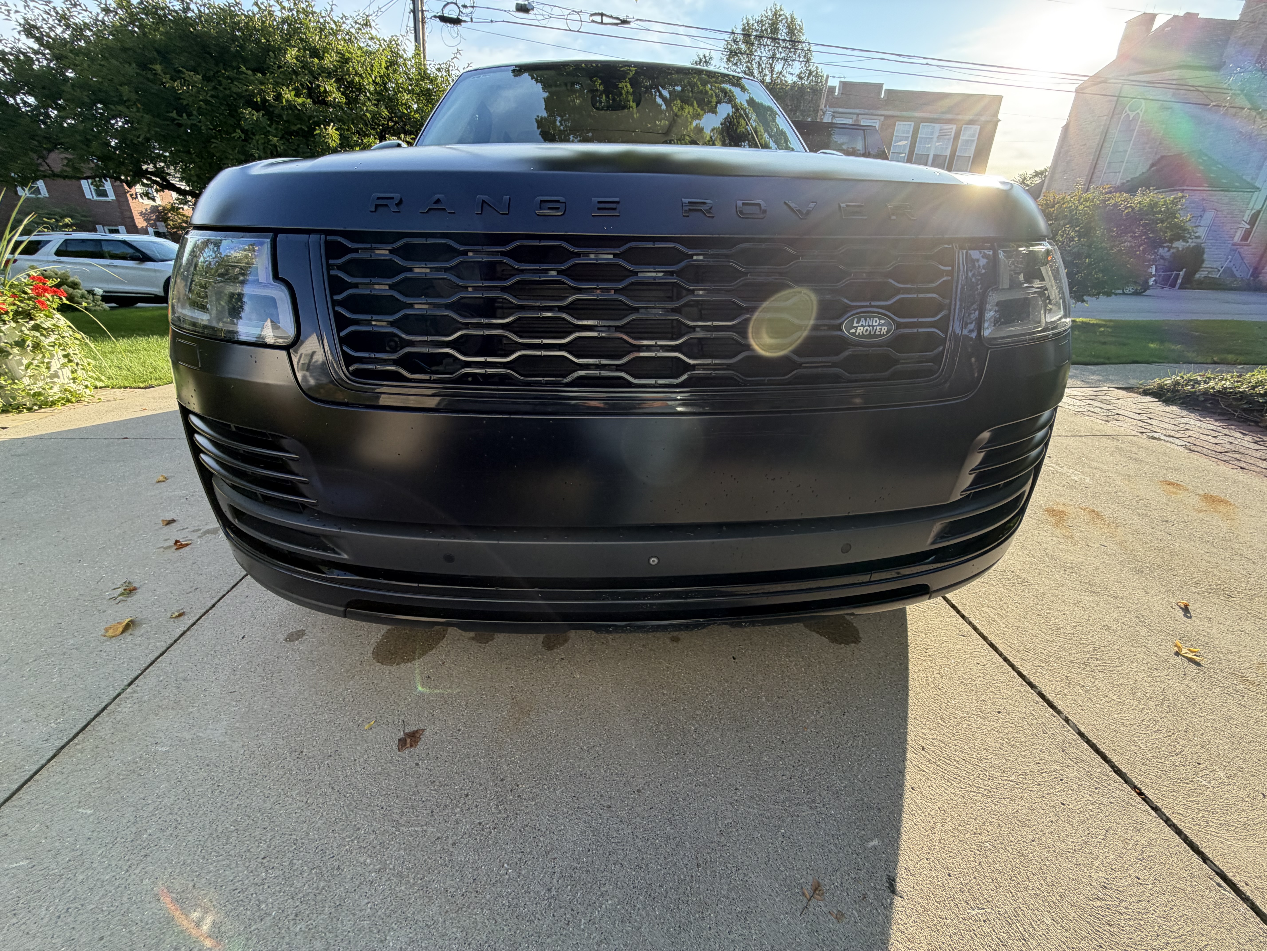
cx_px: 634
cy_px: 476
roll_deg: -2.2
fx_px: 512
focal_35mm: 14
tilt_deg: -23.6
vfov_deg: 85.7
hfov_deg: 102.1
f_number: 2.2
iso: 50
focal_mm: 2.22
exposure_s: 1/228
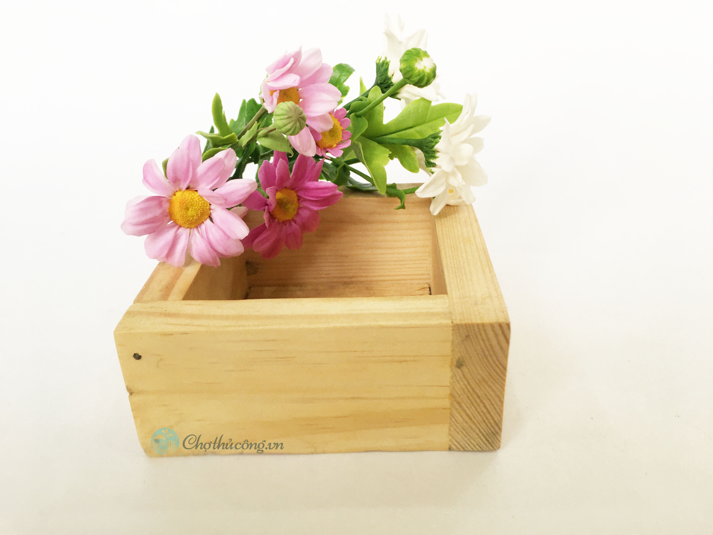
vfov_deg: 48.2
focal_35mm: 29
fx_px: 597
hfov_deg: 61.7
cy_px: 268
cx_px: 356
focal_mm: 4.15
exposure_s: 1/33
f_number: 2.2
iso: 25
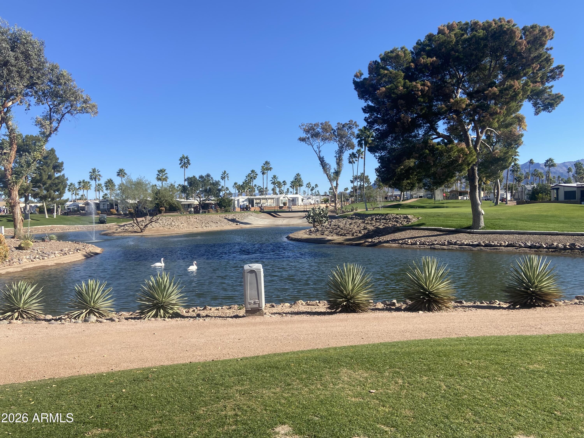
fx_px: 439
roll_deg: +1.9
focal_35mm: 26
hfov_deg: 67.3
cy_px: 219
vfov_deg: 53.1
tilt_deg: -2.5
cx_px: 292
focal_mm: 4.25
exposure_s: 1/2222
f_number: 1.8
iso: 32
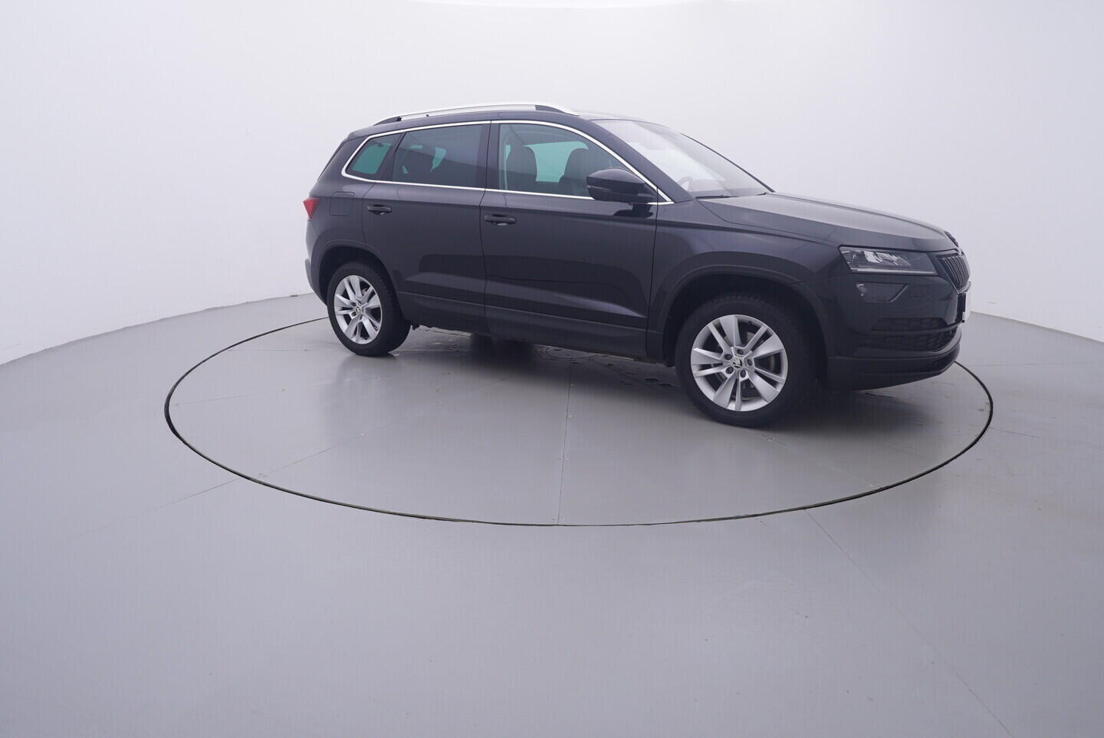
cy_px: 369
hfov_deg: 77.3
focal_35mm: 22
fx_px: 690
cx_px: 552
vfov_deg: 56.2
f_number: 5
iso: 200
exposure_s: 1/80
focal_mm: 15
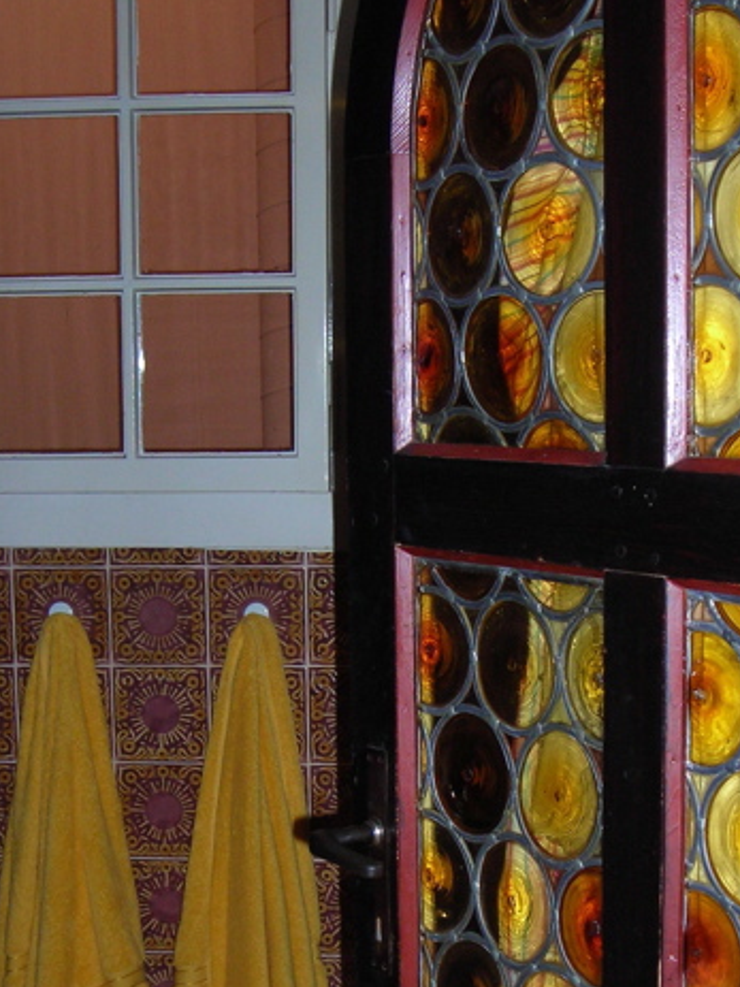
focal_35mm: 70
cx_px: 494
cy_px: 789
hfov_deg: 20.9
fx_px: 1996
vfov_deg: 27.2
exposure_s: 1/60.1
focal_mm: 6.3
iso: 93
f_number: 3.2
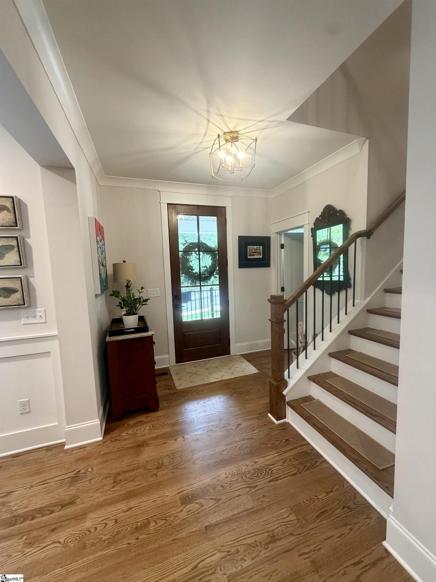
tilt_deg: -4.9
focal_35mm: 14
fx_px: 235
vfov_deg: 102.1
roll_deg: +1.3
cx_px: 218
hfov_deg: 85.7
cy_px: 291
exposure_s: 1/111
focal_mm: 2.22
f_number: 2.2
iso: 320
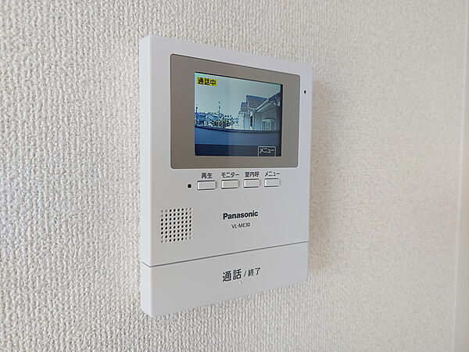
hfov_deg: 71.6
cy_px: 176
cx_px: 234
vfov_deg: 56.8
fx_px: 325
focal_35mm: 24
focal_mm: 5.23
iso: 25
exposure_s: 1/40
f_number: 1.8
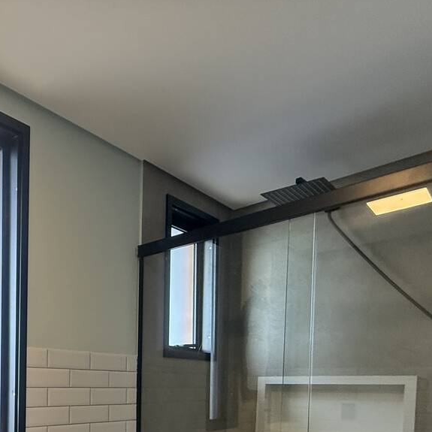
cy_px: 402
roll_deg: -0.2
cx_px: 6
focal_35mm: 31
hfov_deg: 45.0
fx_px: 438
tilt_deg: -1.6
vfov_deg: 46.5
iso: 200
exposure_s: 1/120
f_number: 2.2
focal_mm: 2.22
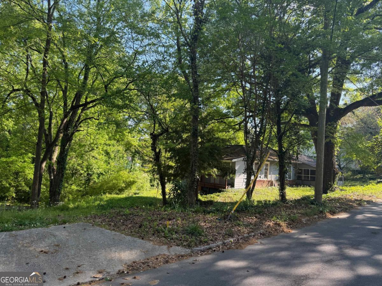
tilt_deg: +5.1
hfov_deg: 71.6
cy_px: 143
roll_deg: -3.8
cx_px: 191
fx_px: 265
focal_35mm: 24
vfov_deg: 56.8
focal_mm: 6.76
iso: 100
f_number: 1.78
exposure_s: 1/575
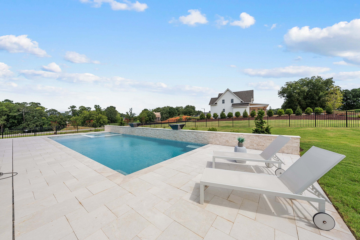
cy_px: 120
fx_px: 130
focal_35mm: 13
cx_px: 180
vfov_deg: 85.5
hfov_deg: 108.3
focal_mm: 13
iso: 80
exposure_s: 1/125
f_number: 7.1
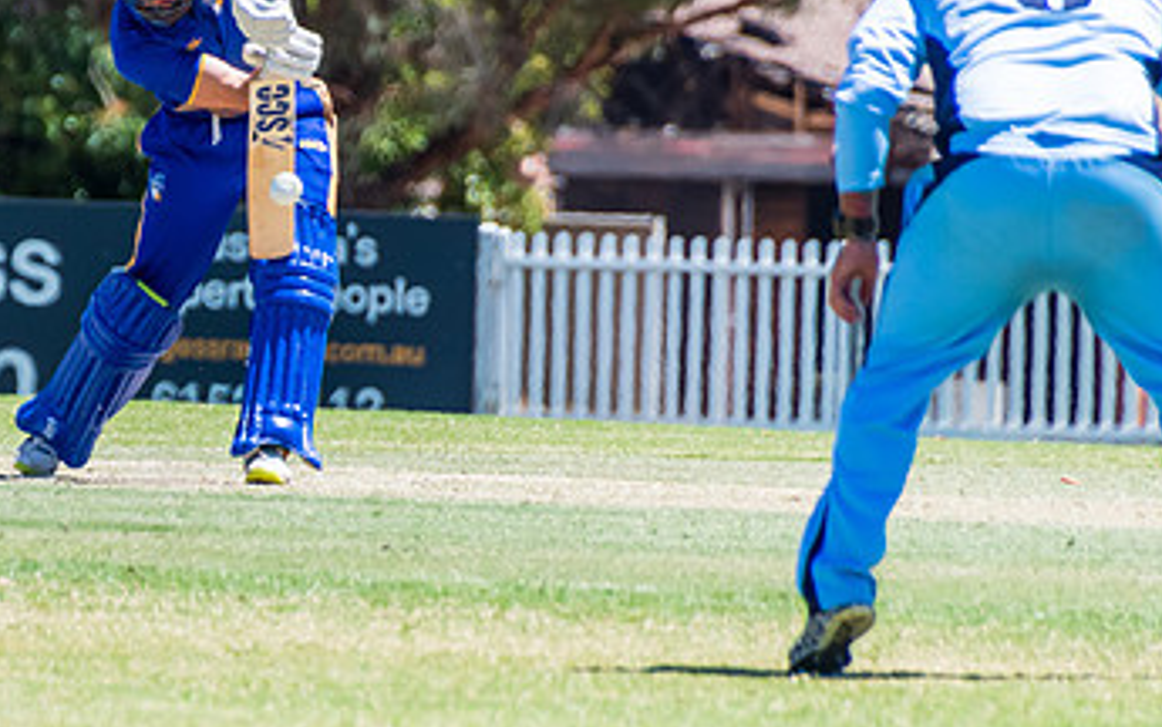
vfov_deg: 1.1
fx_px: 38242
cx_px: 143
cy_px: 261
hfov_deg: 1.7
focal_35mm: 1207
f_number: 6.3
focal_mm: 400
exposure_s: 1/1600
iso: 400
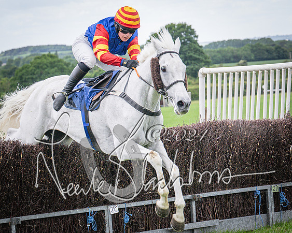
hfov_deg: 11.4
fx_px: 1460
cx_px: 249
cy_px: 87
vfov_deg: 9.1
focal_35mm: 169
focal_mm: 70
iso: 400
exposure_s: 1/1600
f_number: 4
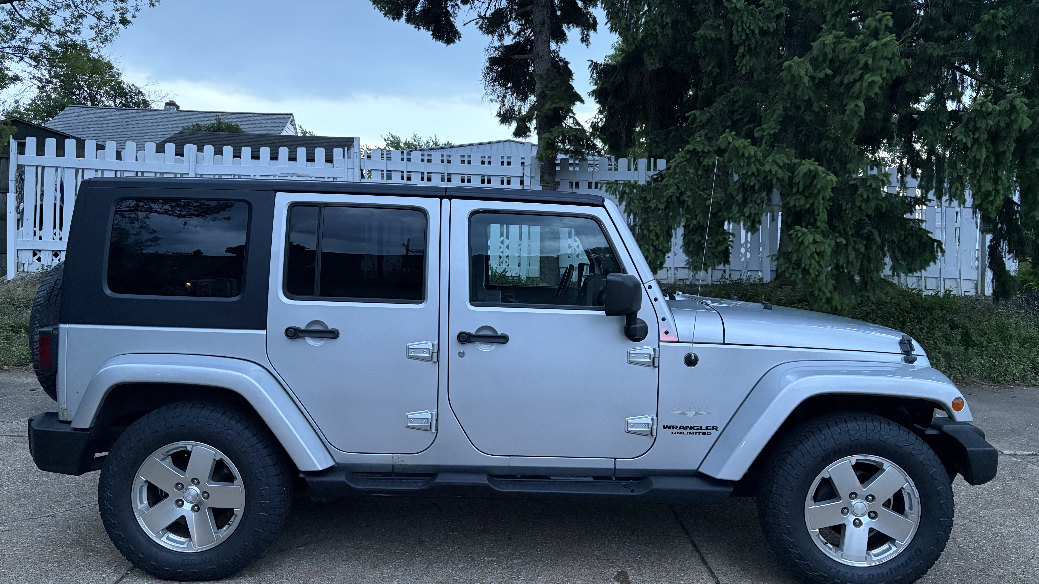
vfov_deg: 40.2
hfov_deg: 66.1
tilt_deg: +0.5
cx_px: 508
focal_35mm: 29
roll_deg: -1.4
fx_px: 799
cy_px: 304
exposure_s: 1/60
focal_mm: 5.96
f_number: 1.6
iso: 500
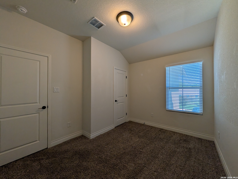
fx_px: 83
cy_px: 90
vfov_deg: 94.7
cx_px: 119
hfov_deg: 110.5
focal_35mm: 12
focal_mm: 2.02
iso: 38
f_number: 1.7
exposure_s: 1/276
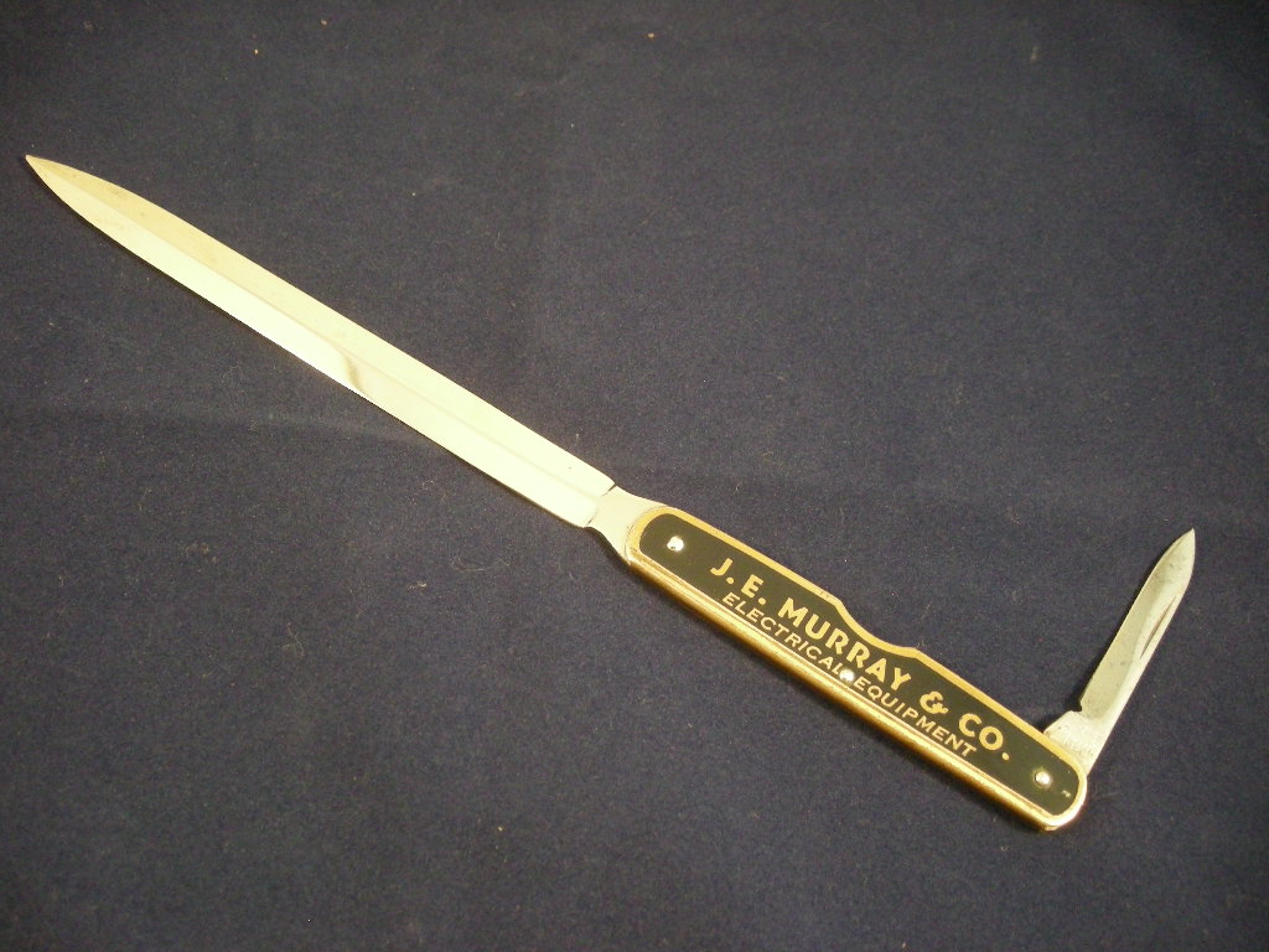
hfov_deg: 52.6
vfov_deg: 40.7
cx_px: 634
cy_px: 476
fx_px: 1283
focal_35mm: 35
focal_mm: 5.7
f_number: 2.8
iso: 400
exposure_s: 1/24.4
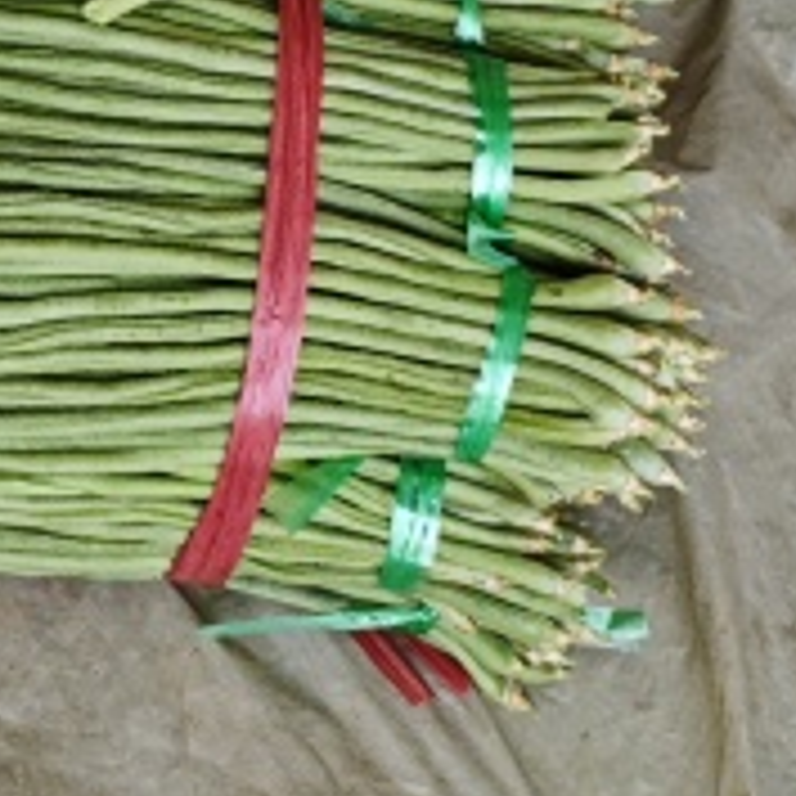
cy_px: -391
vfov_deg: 16.5
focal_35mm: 96
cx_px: -540
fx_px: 2498
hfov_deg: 15.9
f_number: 1.6
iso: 50
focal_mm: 5.84
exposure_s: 1/165
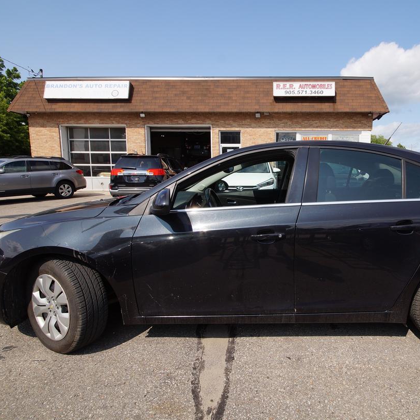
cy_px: 208
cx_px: 277
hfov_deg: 72.8
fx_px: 275
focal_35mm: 20
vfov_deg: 74.8
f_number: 10
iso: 100
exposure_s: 1/160
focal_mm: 10
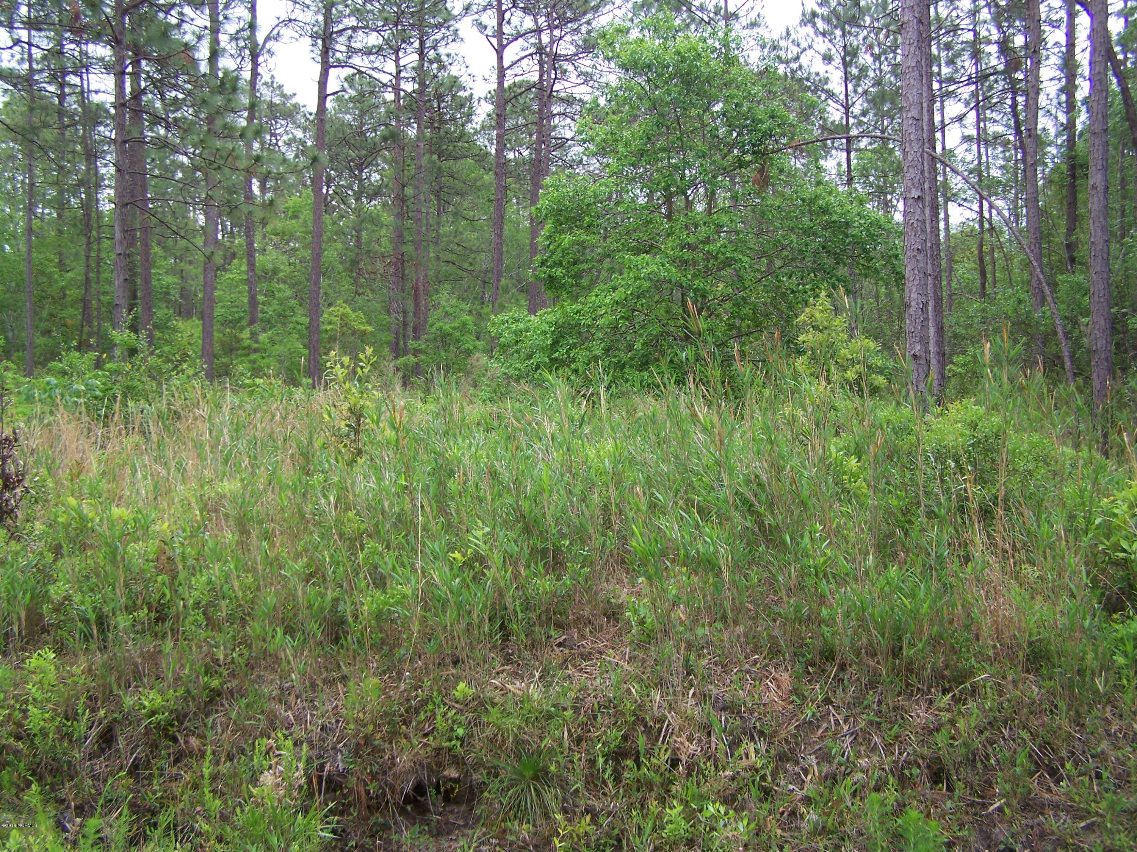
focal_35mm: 38
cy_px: 426
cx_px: 568
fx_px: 1248
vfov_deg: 37.7
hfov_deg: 49.0
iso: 64
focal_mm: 6.3
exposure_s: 1/160
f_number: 2.8
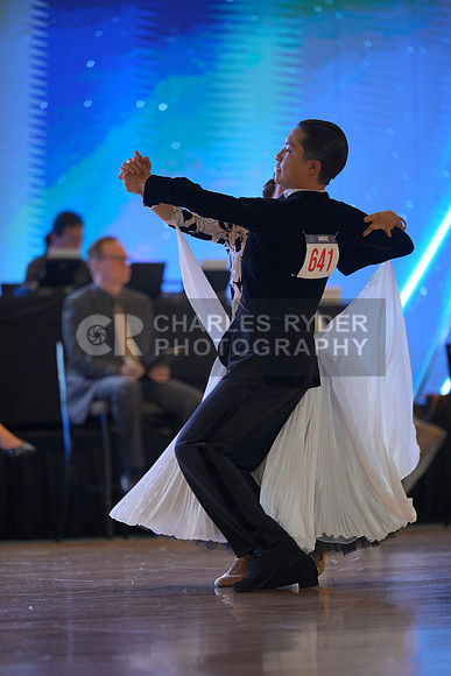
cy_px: 338
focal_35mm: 200
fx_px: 3756
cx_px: 226
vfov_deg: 10.3
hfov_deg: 6.9
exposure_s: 1/400
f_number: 2.8
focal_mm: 200
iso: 1000
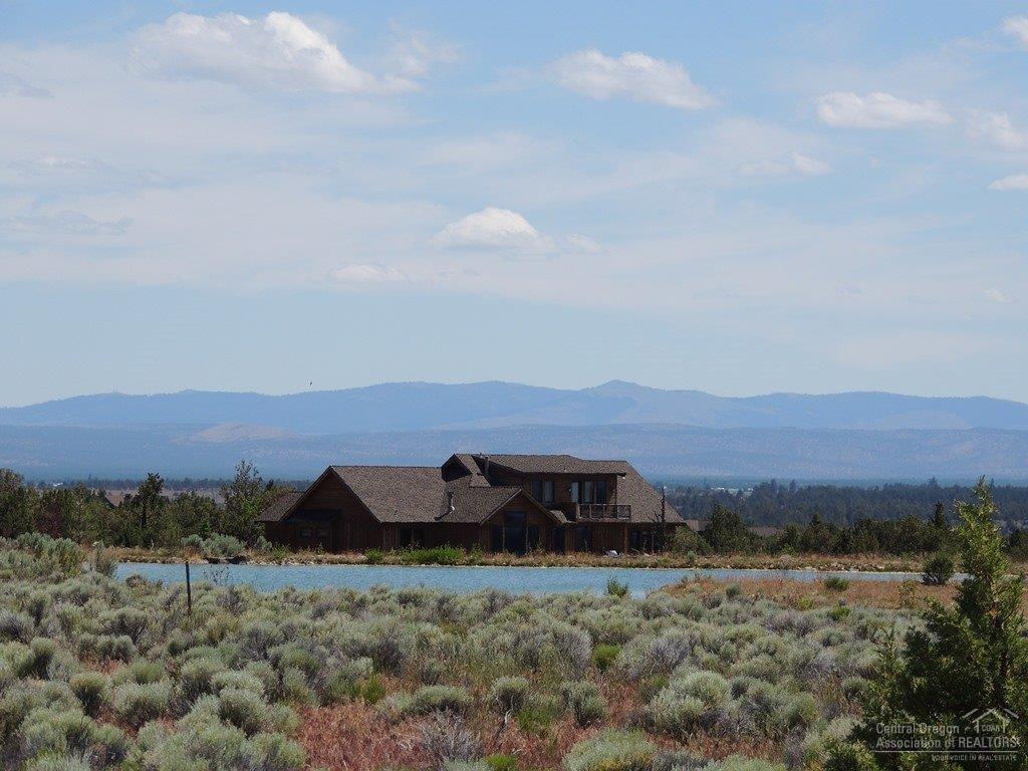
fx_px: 5049
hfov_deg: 11.6
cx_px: 514
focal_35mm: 170
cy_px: 386
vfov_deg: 8.7
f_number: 4.5
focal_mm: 30.3
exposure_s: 1/1000
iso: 100
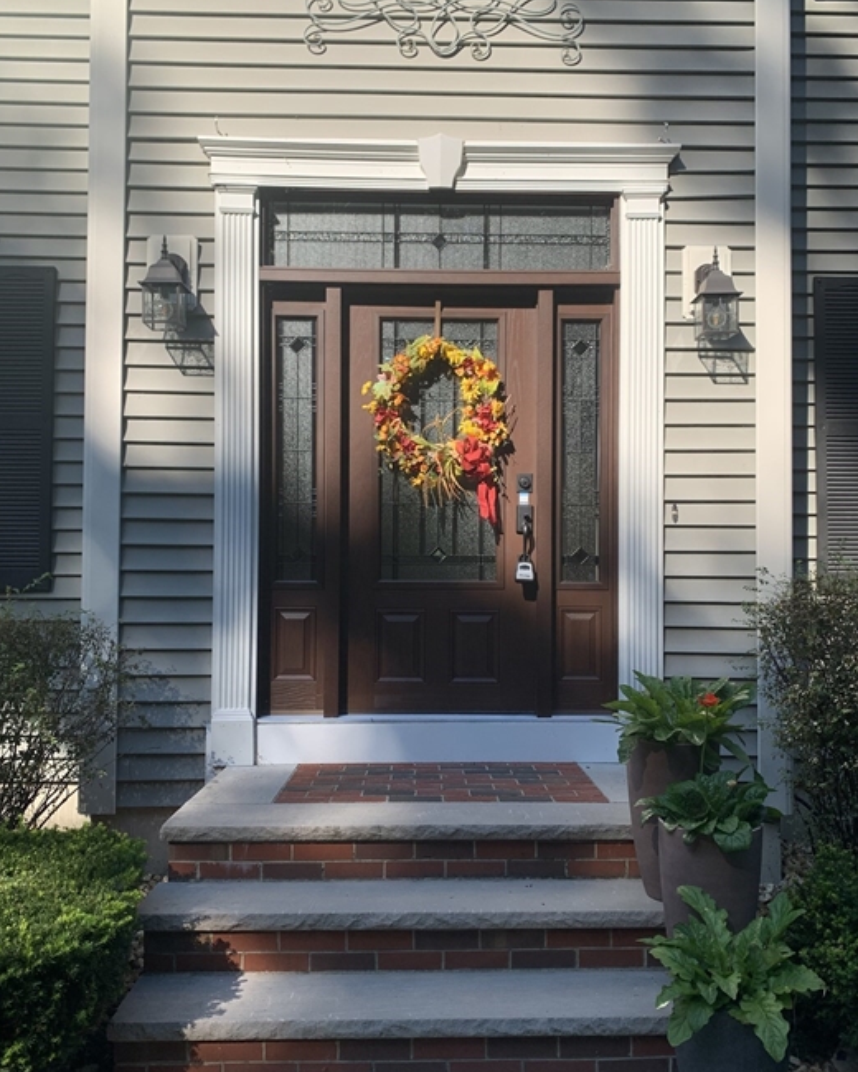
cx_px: 427
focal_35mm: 30
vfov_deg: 58.7
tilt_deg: +2.2
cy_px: 572
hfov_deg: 48.5
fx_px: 952
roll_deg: -1.3
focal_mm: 4.25
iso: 25
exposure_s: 1/1176
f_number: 1.8
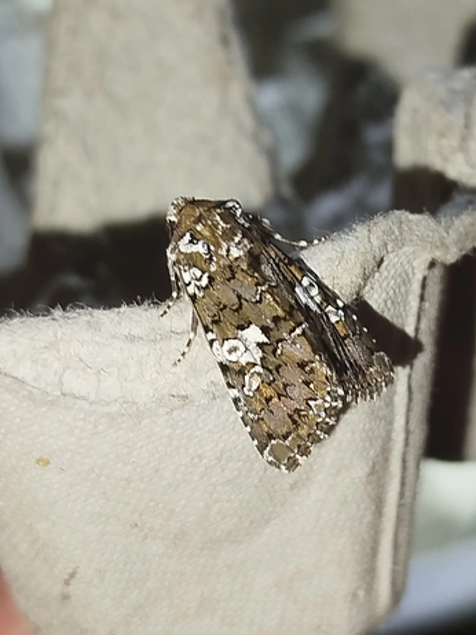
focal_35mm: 79
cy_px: 249
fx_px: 1450
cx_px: 282
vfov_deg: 24.7
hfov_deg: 18.6
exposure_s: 1/50
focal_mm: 5.31
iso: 160
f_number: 1.7
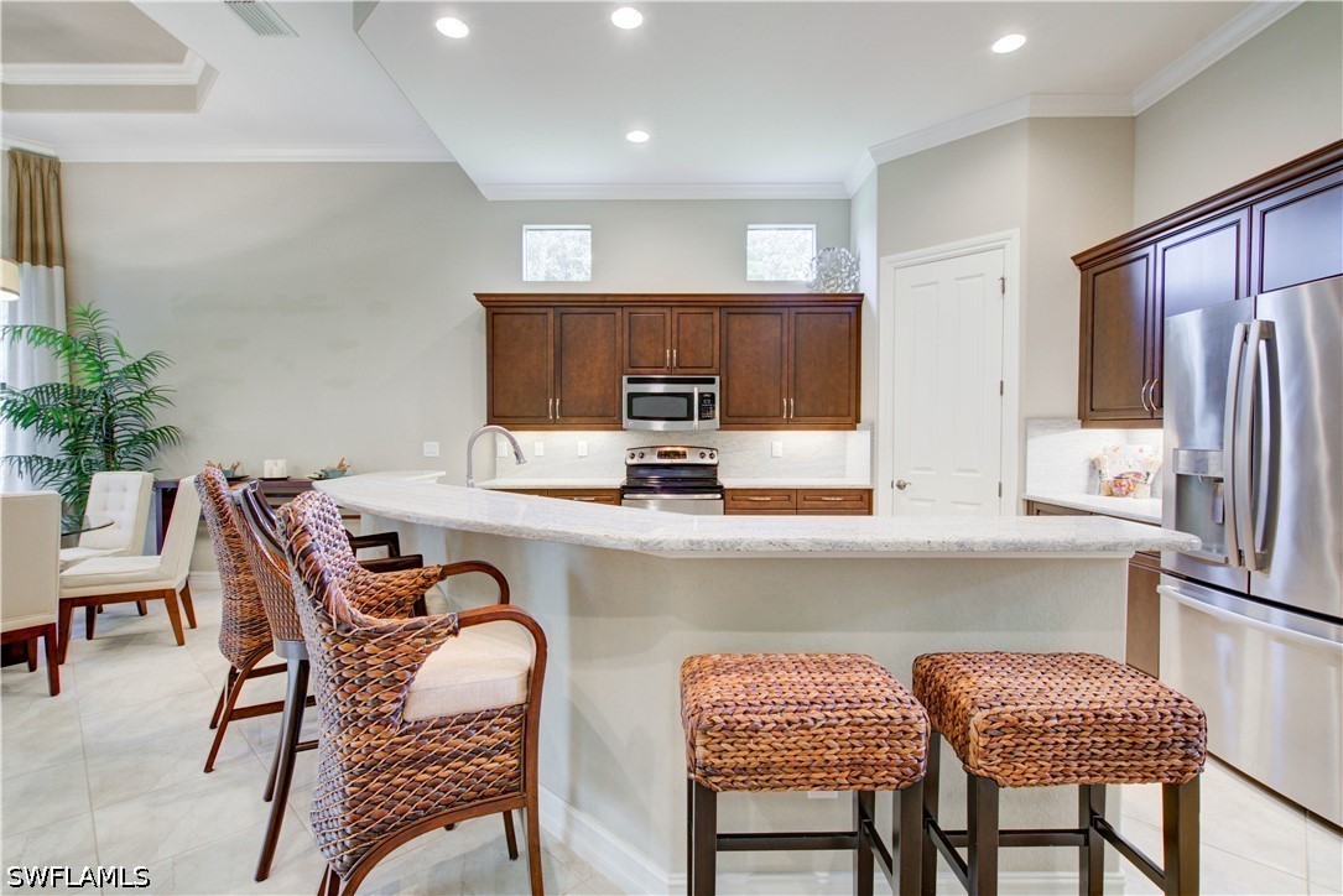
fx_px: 597
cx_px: 672
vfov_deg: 73.8
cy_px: 448
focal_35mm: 16
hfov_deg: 96.7
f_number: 8
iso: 500
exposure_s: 1/2.5
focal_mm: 16
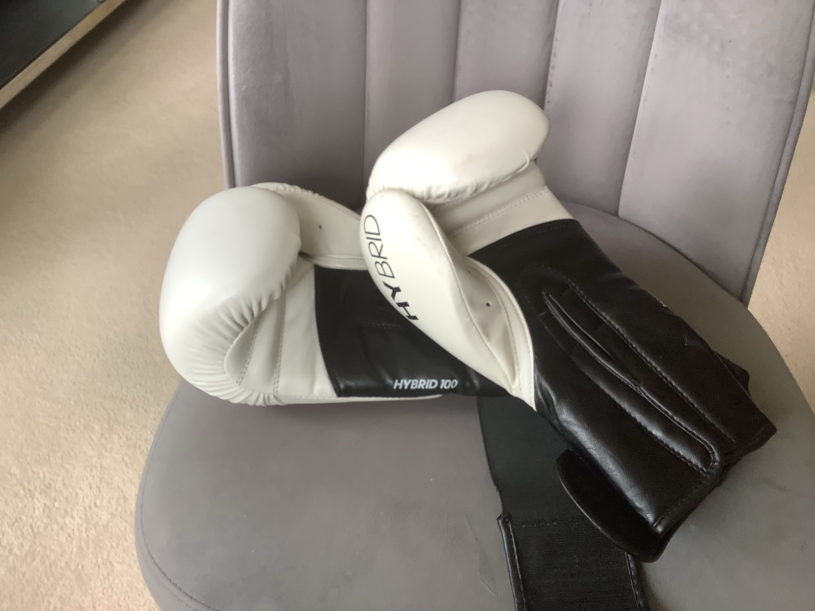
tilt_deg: -47.9
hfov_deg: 58.4
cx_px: 408
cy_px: 306
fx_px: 730
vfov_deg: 45.4
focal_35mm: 31
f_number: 2.4
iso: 64
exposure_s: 1/60
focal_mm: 3.3
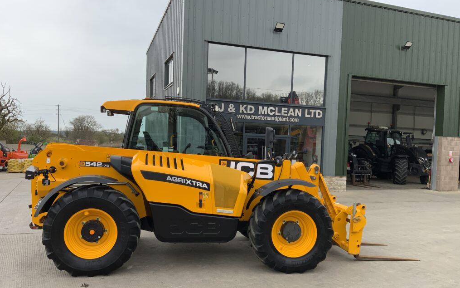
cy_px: 160
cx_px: 230
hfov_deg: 61.2
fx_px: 389
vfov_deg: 40.6
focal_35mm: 31
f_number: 1.8
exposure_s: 1/674
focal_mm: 3
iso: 16
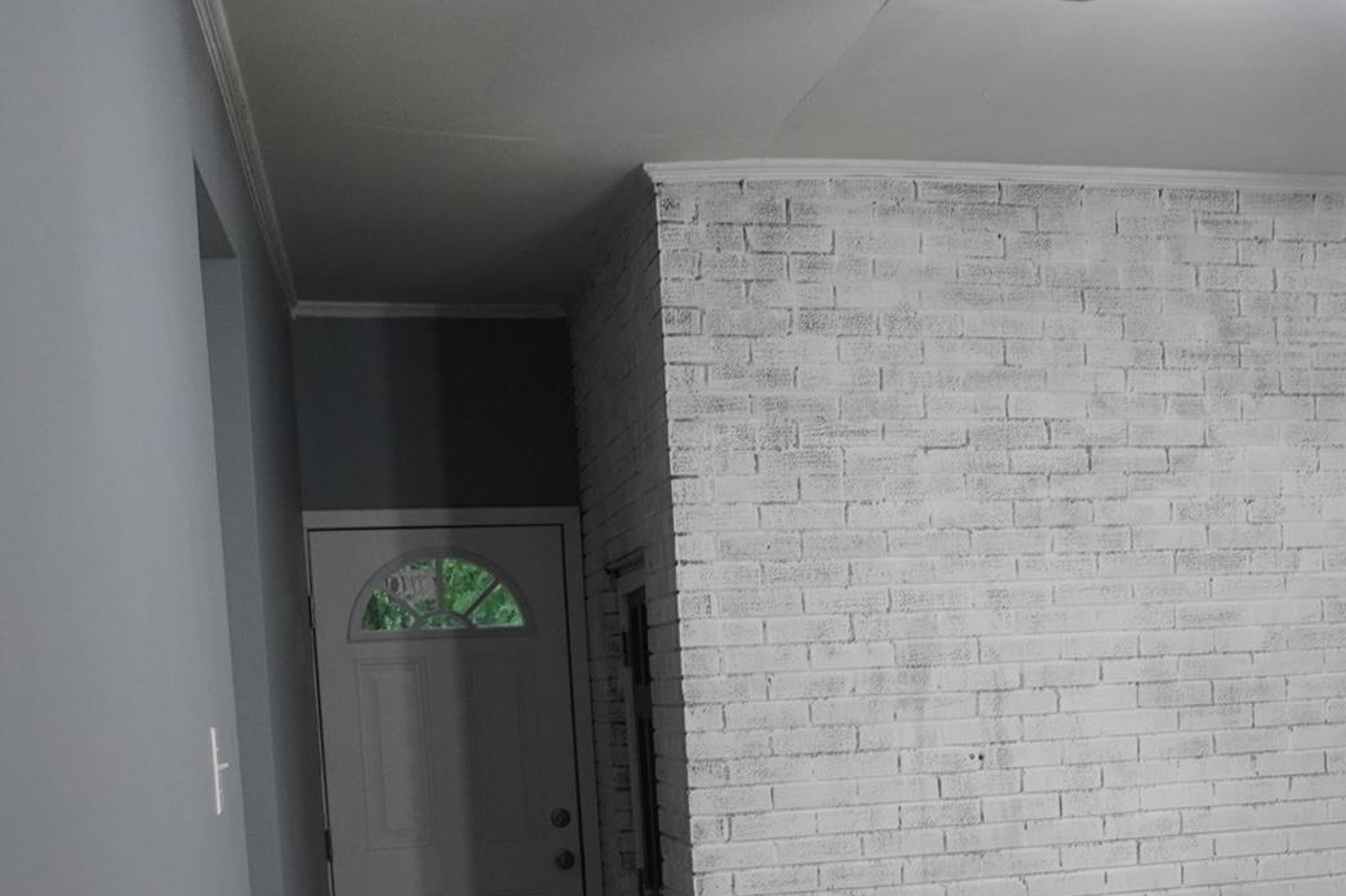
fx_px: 1981
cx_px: 1012
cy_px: 831
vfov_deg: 24.7
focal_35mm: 53
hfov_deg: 36.6
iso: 1000
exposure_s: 1/30
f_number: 3.5
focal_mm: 18
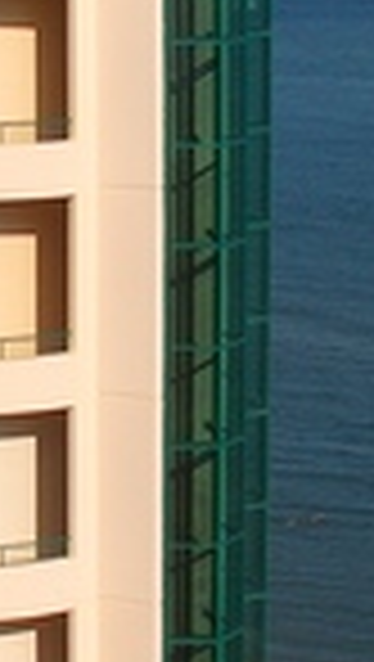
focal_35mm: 137
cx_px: -59
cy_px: 203
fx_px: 2408
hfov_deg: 8.8
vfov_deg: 15.6
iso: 100
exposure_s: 1/355
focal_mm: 7.6
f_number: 8
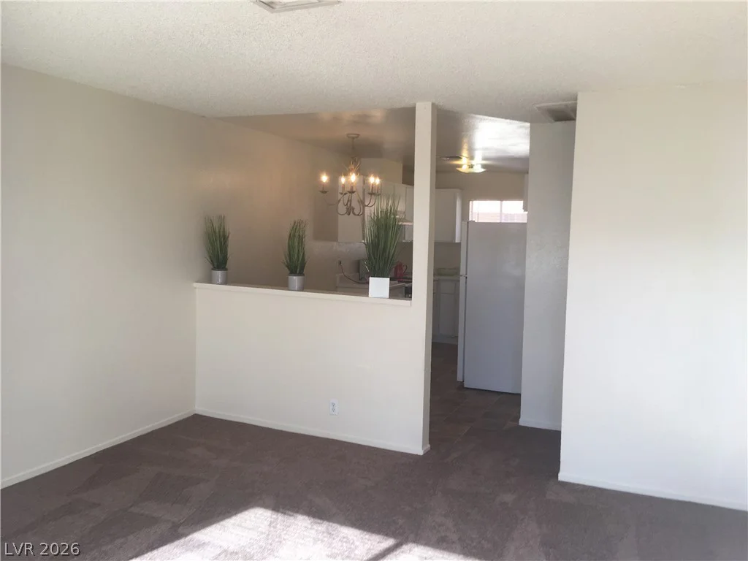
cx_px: 374
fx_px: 627
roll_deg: -0.9
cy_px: 280
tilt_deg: -3.4
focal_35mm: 29
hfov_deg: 61.7
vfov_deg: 48.2
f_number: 2.2
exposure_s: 1/120
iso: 32
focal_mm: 4.15
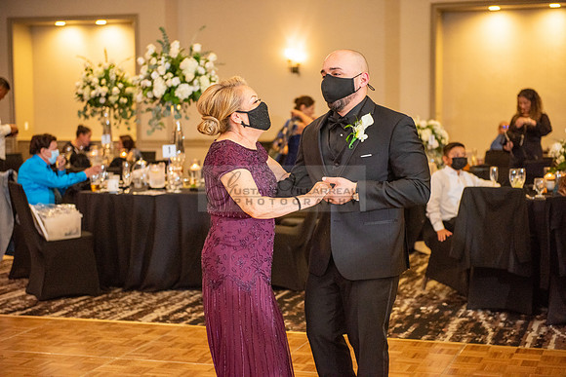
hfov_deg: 28.8
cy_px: 188
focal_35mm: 70
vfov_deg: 19.5
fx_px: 1101
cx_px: 283
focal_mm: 70
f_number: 2.8
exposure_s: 1/160
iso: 1600
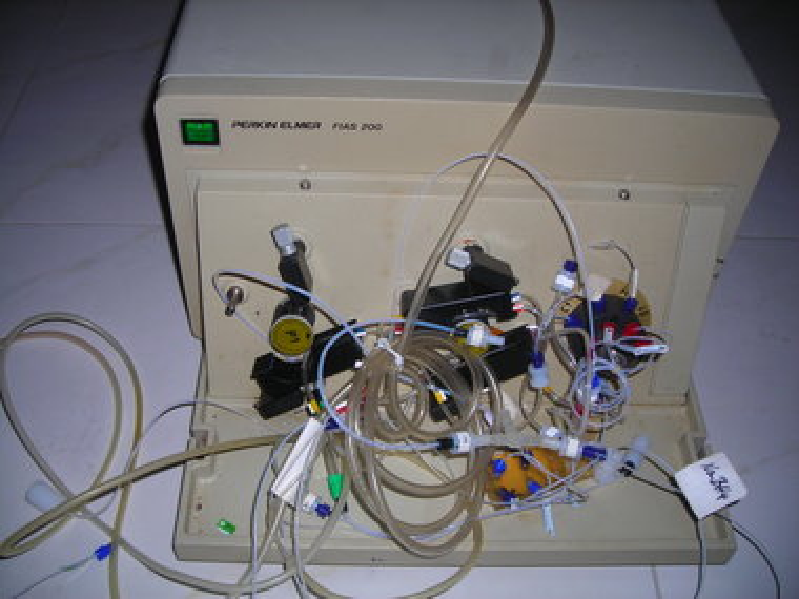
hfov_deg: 49.0
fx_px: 877
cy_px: 300
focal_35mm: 38
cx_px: 400
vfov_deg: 37.7
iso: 50
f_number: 3.2
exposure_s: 1/60.1
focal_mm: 6.3
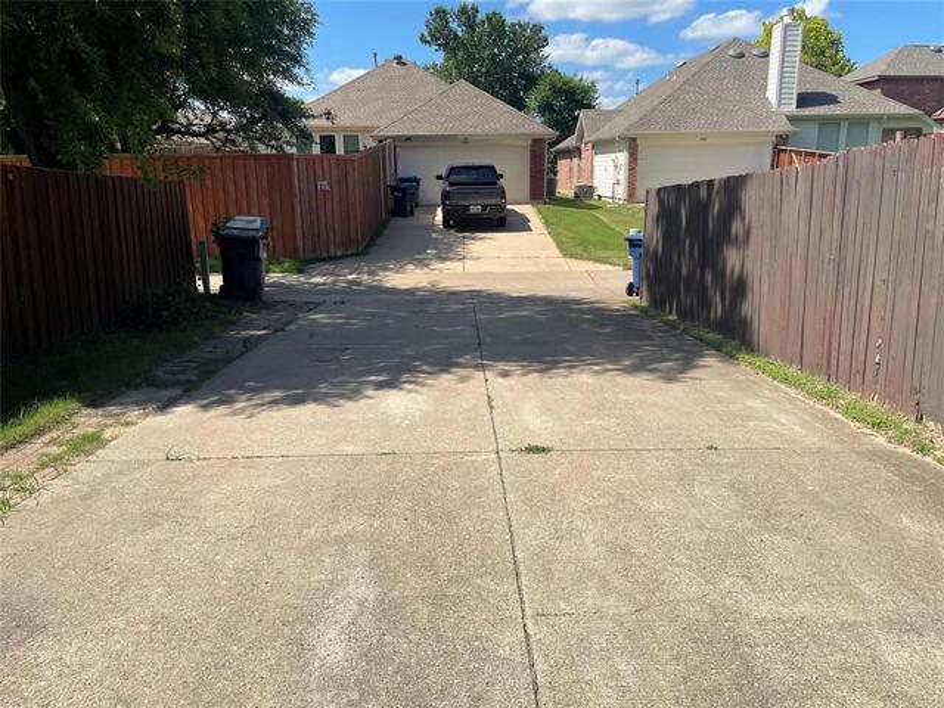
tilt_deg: -15.2
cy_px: 354
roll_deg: +1.4
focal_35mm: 26
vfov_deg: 53.1
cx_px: 472
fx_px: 709
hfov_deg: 67.3
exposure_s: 1/3610
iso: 32
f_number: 1.6
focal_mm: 4.2
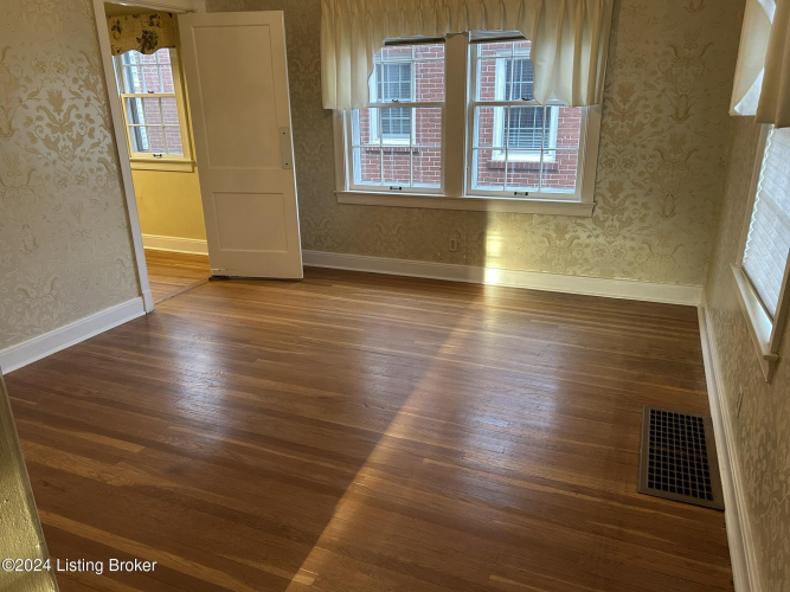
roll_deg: +1.9
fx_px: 593
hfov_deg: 67.3
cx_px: 395
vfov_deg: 53.0
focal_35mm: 26
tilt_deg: -18.2
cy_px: 296
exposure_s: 1/60
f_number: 1.5
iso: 160
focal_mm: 5.7
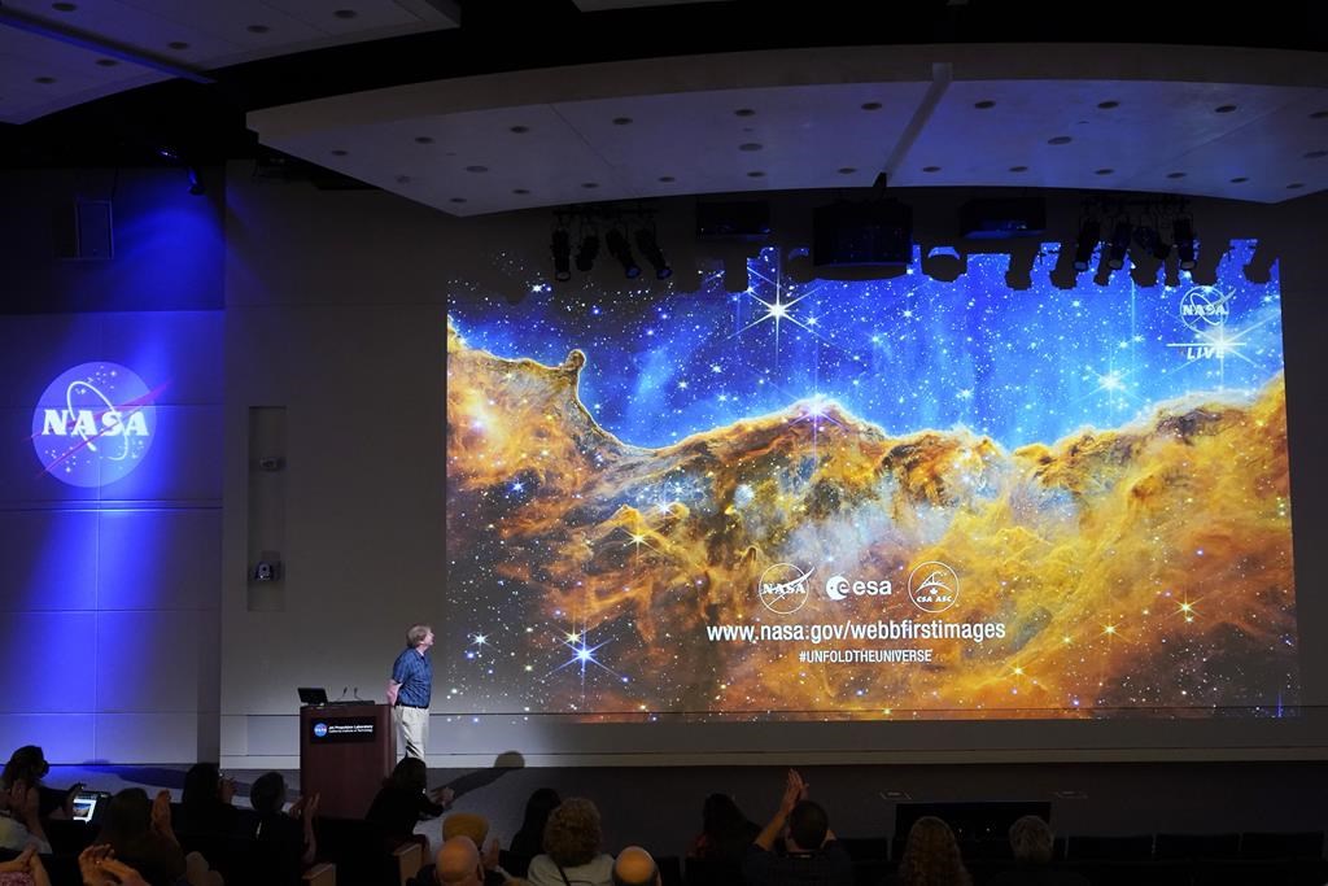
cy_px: 443
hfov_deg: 57.2
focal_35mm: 33
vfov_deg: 40.0
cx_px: 664
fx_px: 1217
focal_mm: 33
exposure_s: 1/125
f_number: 3.5
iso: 5000
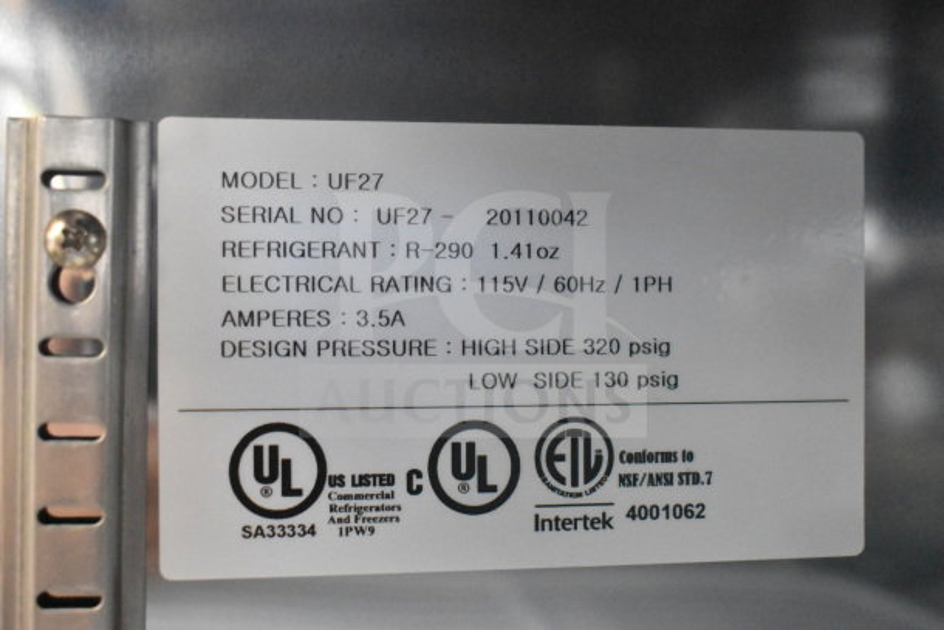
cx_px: 472
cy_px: 315
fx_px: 1259
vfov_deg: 28.1
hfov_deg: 41.1
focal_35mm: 48
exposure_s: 1/50
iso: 12800
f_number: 4.5
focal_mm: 32
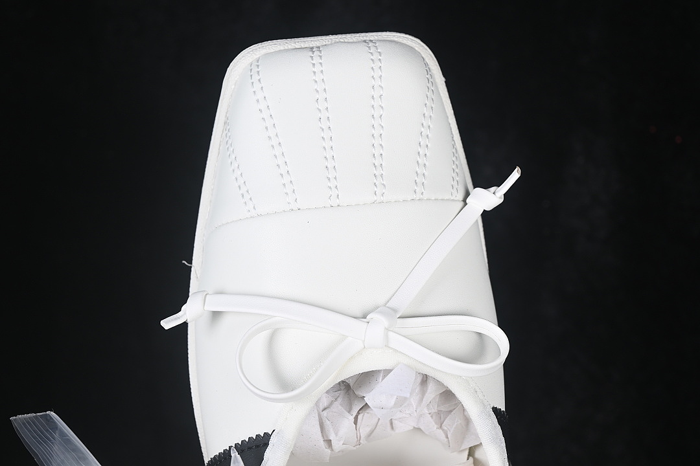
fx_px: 1458
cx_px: 350
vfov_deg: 18.2
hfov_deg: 27.0
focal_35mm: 75
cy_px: 233
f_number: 7.1
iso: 160
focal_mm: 50
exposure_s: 1/80
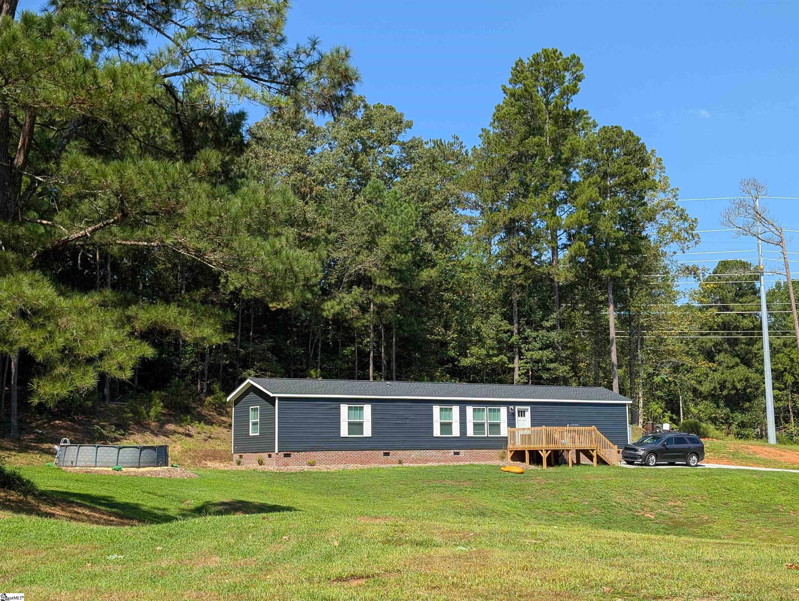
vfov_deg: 29.7
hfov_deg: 38.9
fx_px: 1133
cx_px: 400
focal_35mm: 49
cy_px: 300
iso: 19
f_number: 1.68
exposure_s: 1/752
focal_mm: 6.9
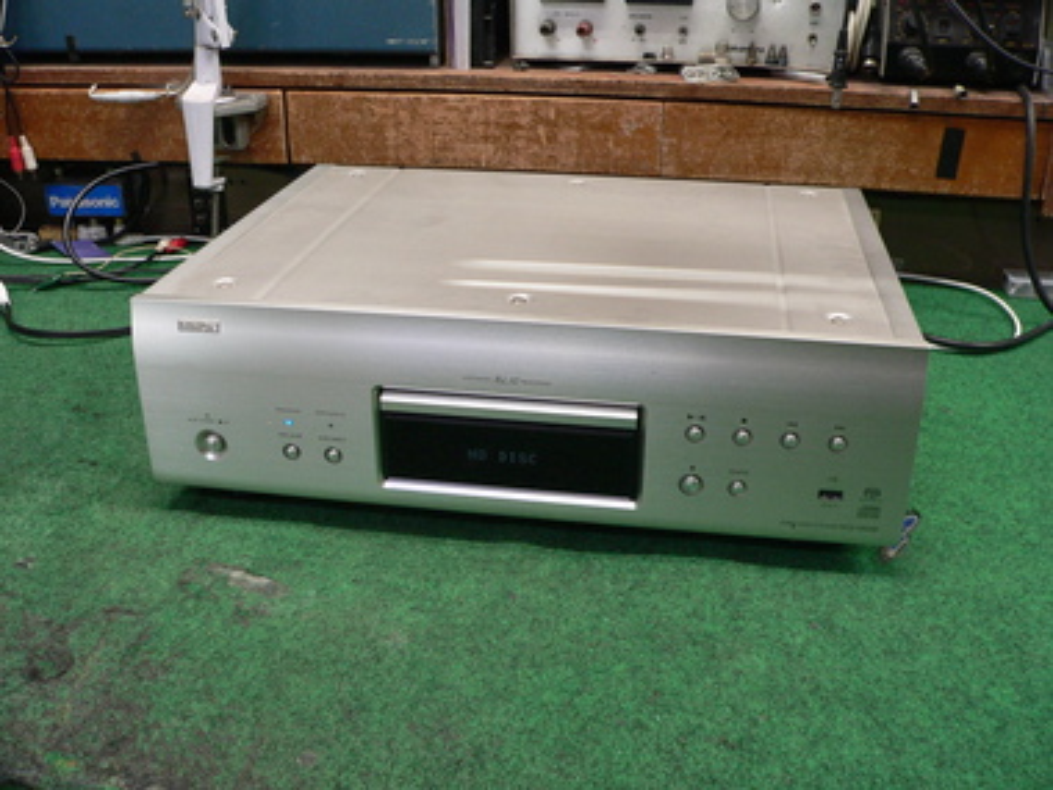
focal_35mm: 36
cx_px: 526
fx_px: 1095
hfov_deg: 51.4
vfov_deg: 39.7
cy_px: 395
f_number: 2.8
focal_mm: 6
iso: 200
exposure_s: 1/20
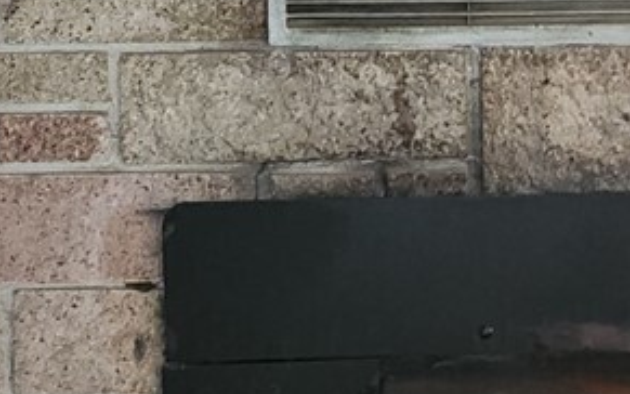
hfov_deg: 15.5
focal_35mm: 134
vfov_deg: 9.7
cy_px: 41
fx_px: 2301
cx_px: 533
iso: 200
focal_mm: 6.4
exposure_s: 1/9.99
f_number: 1.8
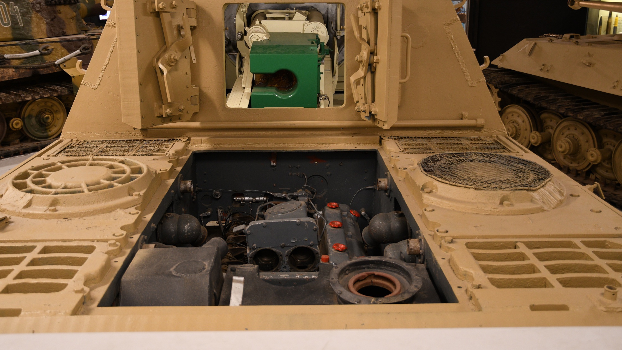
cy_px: 135
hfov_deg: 54.0
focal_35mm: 37
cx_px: 301
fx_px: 610
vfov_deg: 31.9
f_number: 3
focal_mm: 22
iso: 500
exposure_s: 1/40
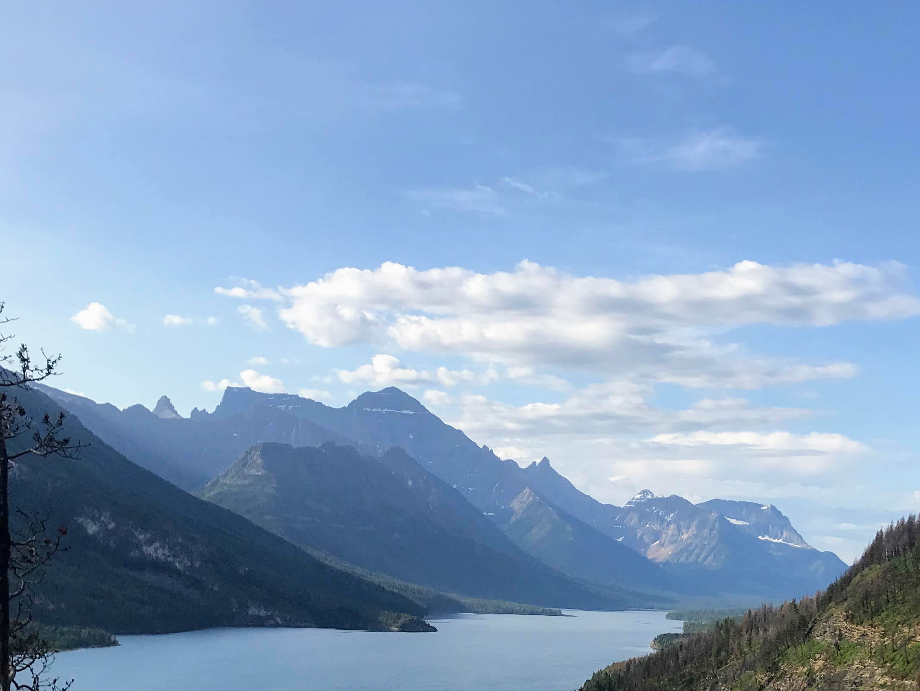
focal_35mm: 53
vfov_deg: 27.2
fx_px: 1409
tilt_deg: +3.4
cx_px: 504
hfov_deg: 36.1
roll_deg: -2.4
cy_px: 518
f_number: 1.8
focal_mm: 3.99
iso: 20
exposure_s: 1/2179
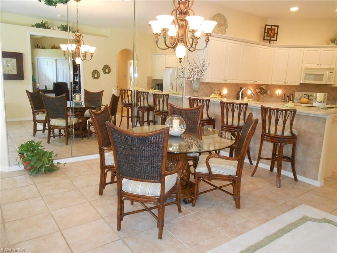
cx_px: 168
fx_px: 253
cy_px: 126
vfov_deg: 53.1
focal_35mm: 26
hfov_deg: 67.3
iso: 500
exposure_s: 1/25
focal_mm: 4.6
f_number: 3.5
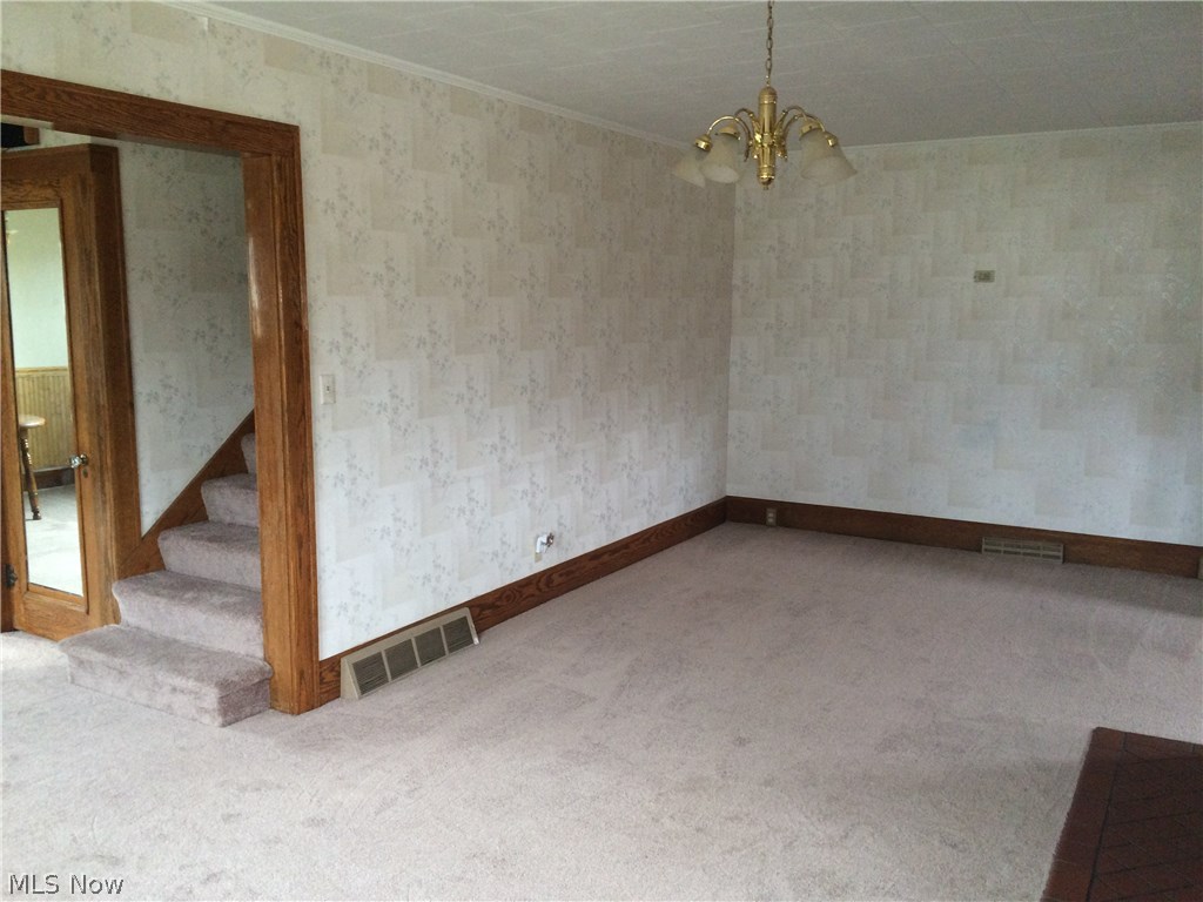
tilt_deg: -7.2
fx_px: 1008
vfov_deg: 48.2
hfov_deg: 61.7
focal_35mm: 29
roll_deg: +0.6
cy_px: 451
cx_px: 602
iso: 200
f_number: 2.2
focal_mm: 4.15
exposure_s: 1/30
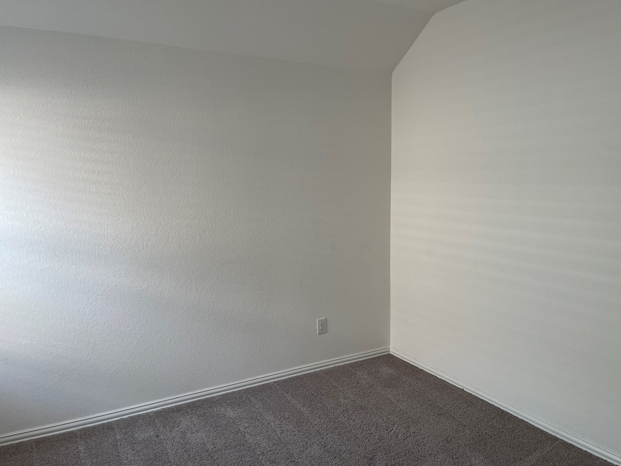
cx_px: 321
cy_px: 225
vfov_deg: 53.1
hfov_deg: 67.3
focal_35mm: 26
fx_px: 466
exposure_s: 1/120
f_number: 1.6
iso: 100
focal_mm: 5.1
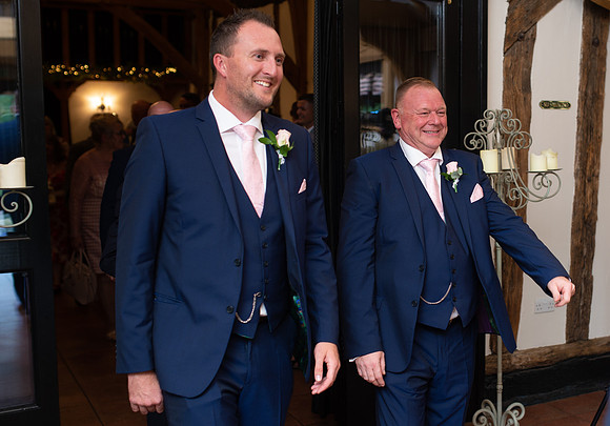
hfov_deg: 37.9
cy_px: 219
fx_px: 870
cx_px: 437
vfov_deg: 27.5
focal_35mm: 51
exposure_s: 1/100
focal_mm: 35
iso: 250
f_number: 2.8
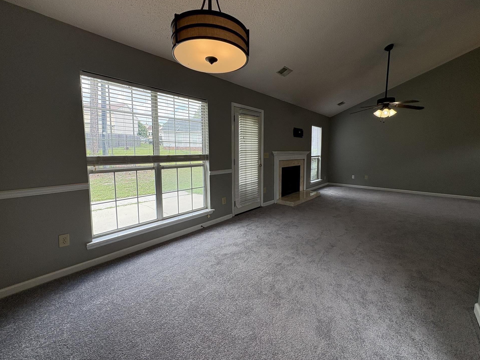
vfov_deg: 81.7
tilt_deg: -5.6
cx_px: 252
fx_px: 208
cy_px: 170
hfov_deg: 98.1
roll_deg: +0.4
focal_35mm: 15
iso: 64
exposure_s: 1/132
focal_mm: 2.22
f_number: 2.2
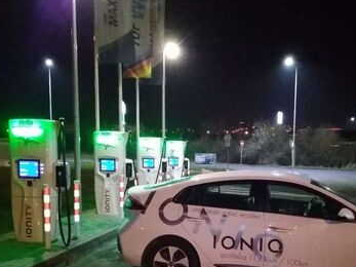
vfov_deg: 36.1
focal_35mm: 39
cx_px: 226
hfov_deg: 47.4
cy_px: 195
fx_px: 401
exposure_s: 1/12
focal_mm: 3.46
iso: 2791
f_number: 2.2
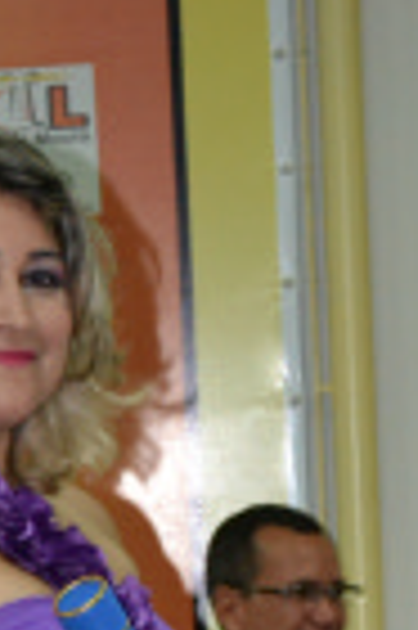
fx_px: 4221
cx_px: -29
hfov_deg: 5.7
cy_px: 1084
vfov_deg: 8.3
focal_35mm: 242
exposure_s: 1/60
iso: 3200
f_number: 5.3
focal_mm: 45
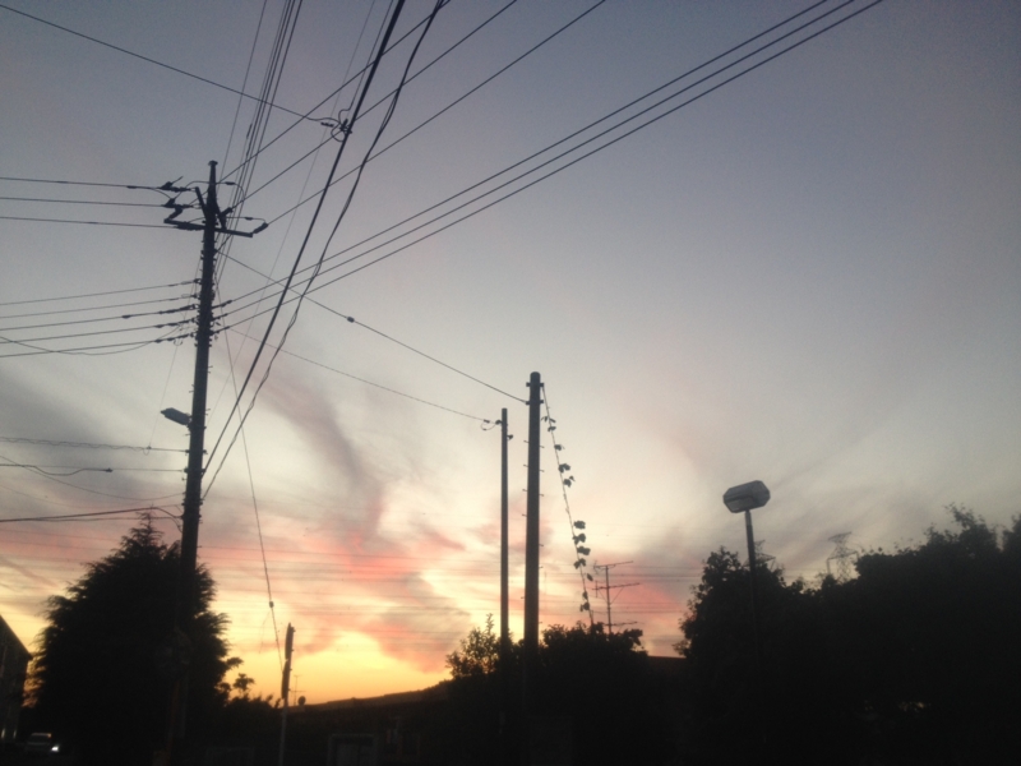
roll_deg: +0.0
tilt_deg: +18.1
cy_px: 383
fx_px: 1032
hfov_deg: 52.6
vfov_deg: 40.7
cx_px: 510
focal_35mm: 35
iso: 50
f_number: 2.4
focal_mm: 4.28
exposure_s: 1/40
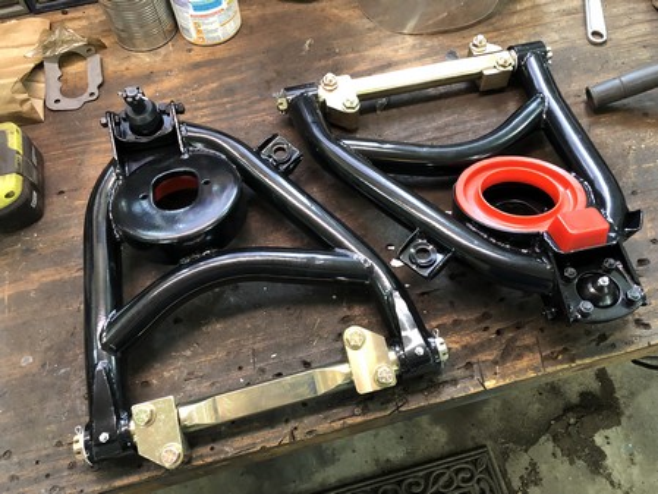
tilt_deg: -64.8
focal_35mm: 28
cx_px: 329
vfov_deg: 49.8
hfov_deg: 63.4
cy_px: 247
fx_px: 532
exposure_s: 1/15
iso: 100
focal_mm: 4
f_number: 1.8
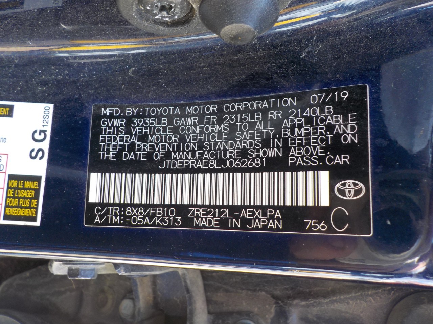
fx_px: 375
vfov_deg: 46.8
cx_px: 216
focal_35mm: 30
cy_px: 162
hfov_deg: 60.0
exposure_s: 1/40
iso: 125
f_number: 3.3
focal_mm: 4.1
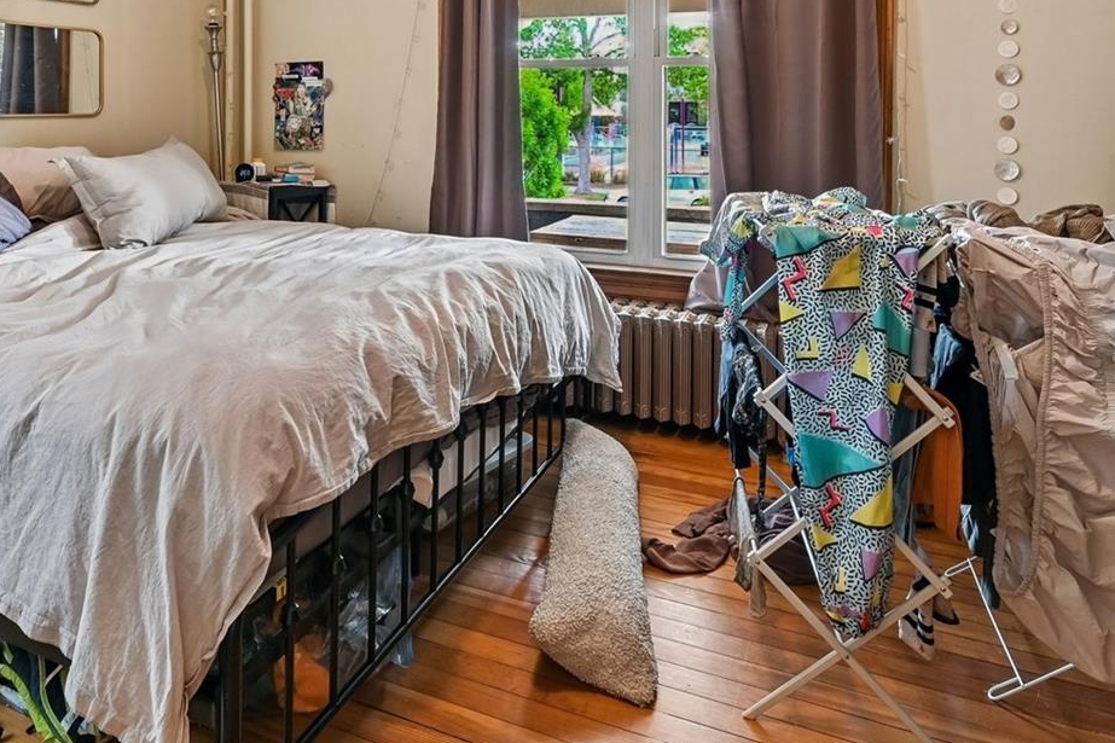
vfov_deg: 46.6
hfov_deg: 68.8
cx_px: 451
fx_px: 805
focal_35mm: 26
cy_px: 138
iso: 400
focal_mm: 15
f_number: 10
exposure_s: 1/2
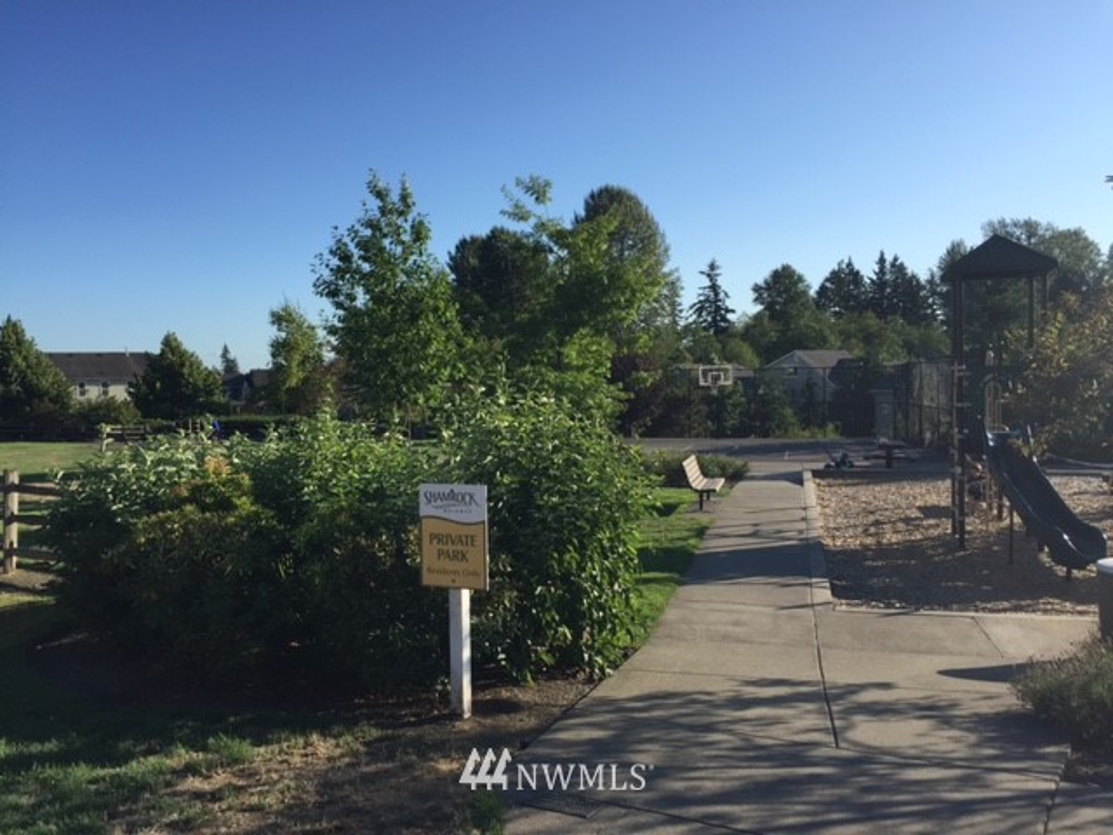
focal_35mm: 29
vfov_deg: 48.2
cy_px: 418
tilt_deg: -2.1
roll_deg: +0.6
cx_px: 556
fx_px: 932
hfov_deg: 61.7
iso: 32
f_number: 2.2
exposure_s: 1/1582
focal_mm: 4.15
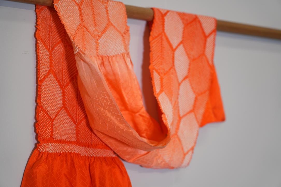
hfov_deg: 21.0
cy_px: 94
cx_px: 140
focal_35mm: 97
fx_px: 757
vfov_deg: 14.1
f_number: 4
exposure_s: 1/100
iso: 320
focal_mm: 97
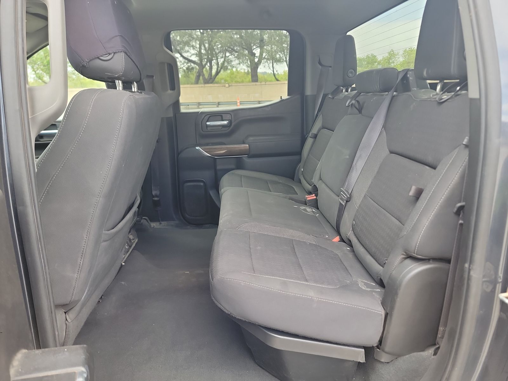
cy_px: 190
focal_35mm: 24
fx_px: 352
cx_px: 254
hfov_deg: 71.6
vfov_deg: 56.8
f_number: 1.8
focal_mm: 6.7
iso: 88
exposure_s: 1/59
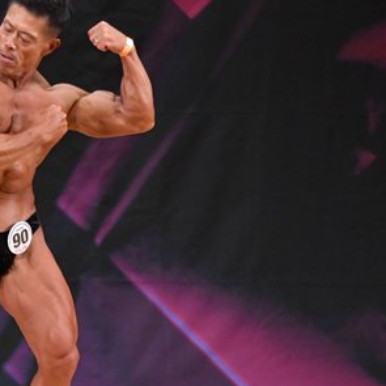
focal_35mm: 603
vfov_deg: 2.9
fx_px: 7607
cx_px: -2
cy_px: 226
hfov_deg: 2.9
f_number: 5.6
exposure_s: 1/400
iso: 3200
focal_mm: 180
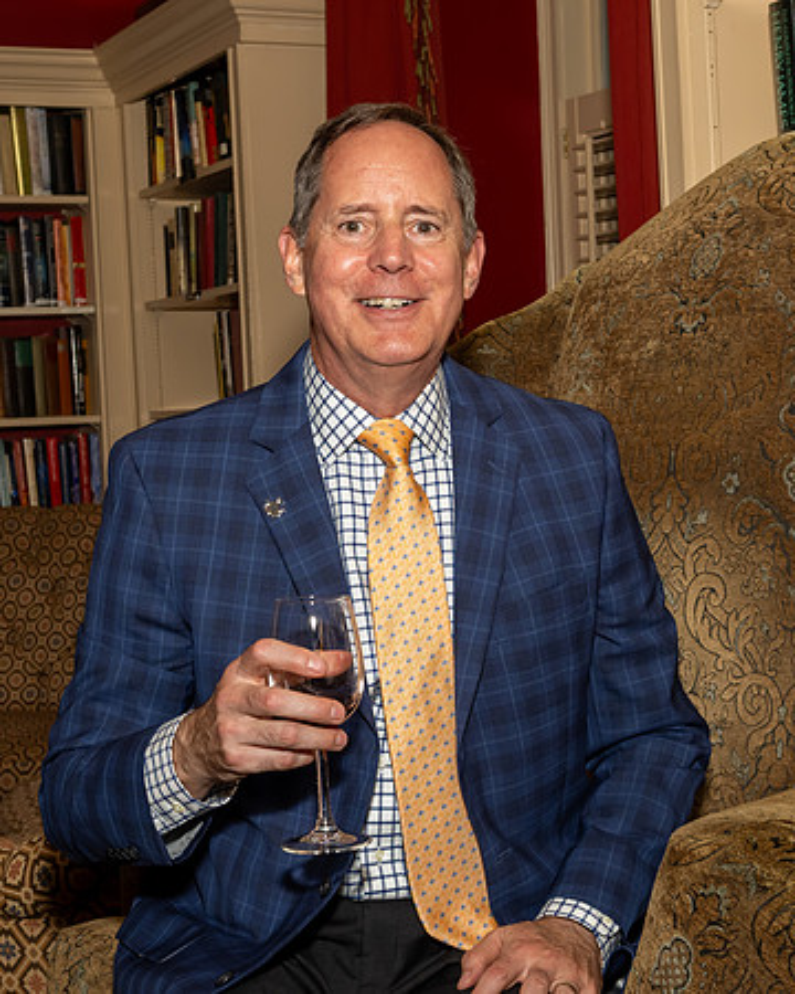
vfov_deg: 29.2
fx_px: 1905
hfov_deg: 23.6
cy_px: 497
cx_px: 451
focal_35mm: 65
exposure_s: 1/250
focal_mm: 31
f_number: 7.1
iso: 500
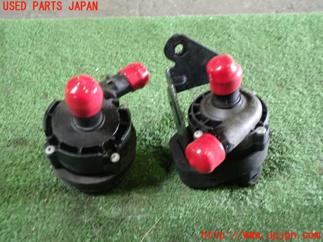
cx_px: 162
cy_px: 121
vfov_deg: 46.8
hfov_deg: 60.0
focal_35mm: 30
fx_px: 280
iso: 400
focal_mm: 5.4
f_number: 2.3
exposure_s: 1/30
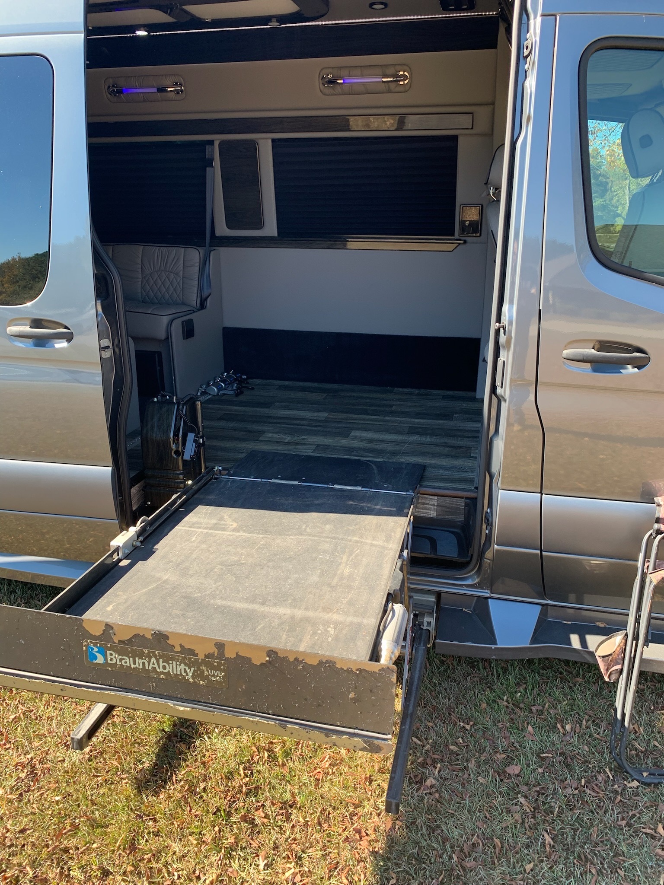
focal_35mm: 26
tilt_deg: -14.5
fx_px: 665
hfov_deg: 53.1
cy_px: 442
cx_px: 332
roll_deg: +0.5
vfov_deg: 67.3
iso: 25
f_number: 1.8
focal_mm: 4.25
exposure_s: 1/208
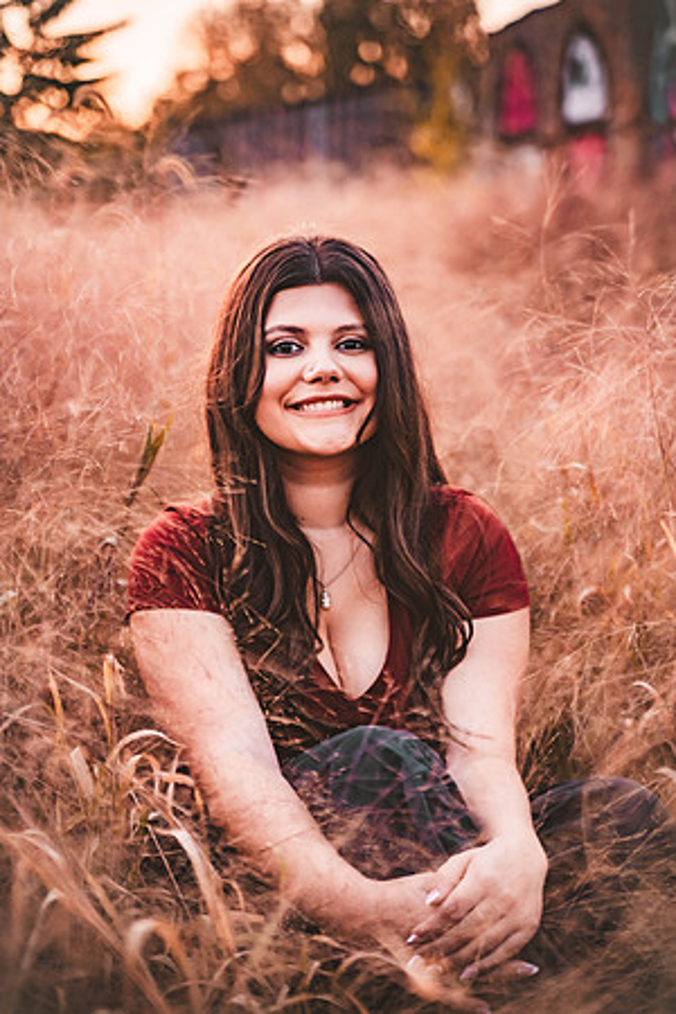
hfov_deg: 18.2
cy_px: 507
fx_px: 2112
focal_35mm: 75
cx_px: 338
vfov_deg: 27.0
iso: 1000
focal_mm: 75
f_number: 2.8
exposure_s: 1/100
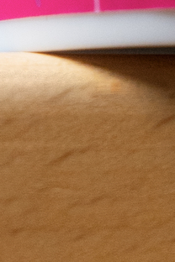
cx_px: 184
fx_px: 3478
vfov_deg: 4.2
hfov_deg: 2.9
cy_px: -478
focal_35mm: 477
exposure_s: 1/400
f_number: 4.5
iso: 640
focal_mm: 62
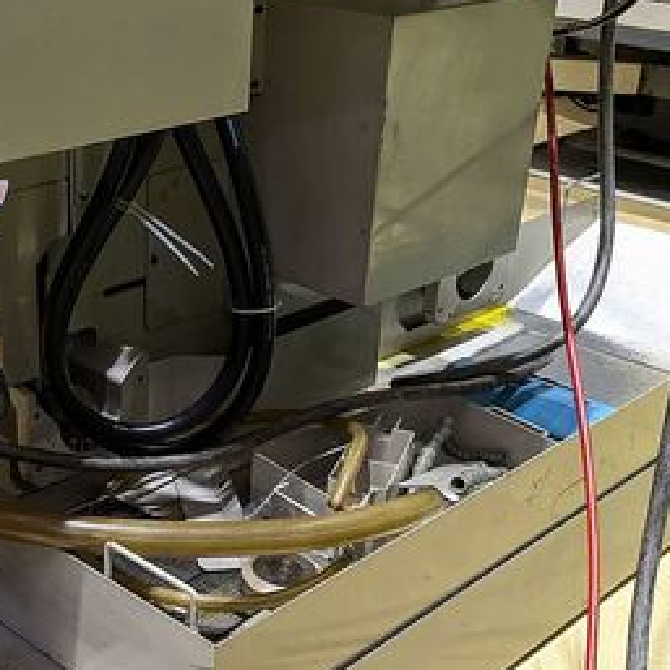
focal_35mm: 55
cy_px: 472
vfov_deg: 30.7
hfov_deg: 30.3
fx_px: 1204
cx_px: 128
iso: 856
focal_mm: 5.43
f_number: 1.89
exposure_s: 1/50
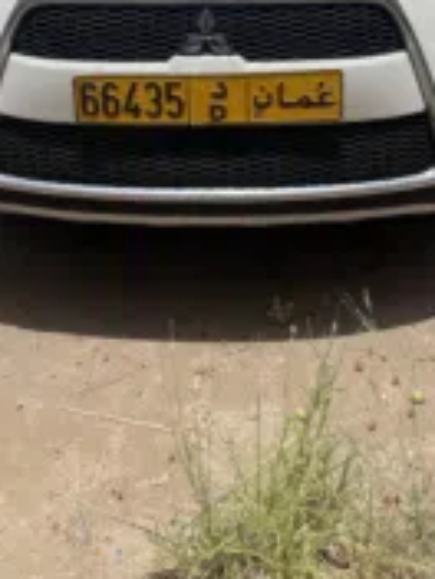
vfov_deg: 29.8
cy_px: -36
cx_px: 221
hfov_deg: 24.8
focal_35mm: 59
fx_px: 989
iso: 32
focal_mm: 4.2
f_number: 1.6
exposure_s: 1/7813
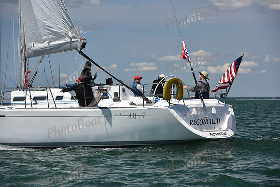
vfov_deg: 9.2
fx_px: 1167
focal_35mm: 150
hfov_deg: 13.7
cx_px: 140
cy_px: 94
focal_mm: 150
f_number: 8
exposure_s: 1/800
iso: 320
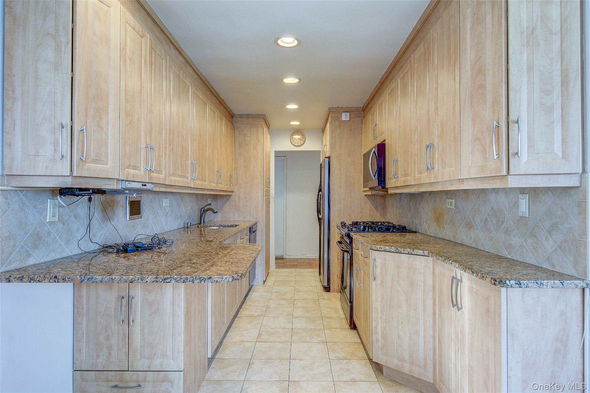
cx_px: 295
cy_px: 196
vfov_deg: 61.9
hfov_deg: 84.0
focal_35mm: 20
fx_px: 328
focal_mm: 20
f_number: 7.1
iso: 250
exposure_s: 1/13
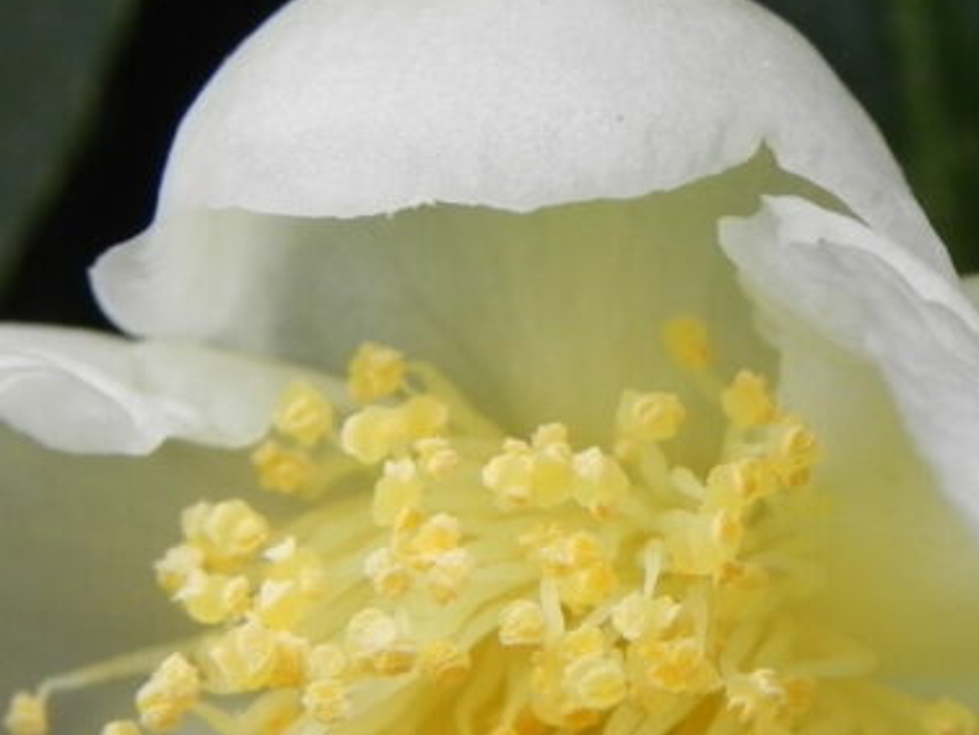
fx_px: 11062
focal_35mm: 391
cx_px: 706
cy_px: 735
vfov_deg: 3.8
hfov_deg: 5.1
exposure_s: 1/174
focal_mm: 25.7
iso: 160
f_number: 5
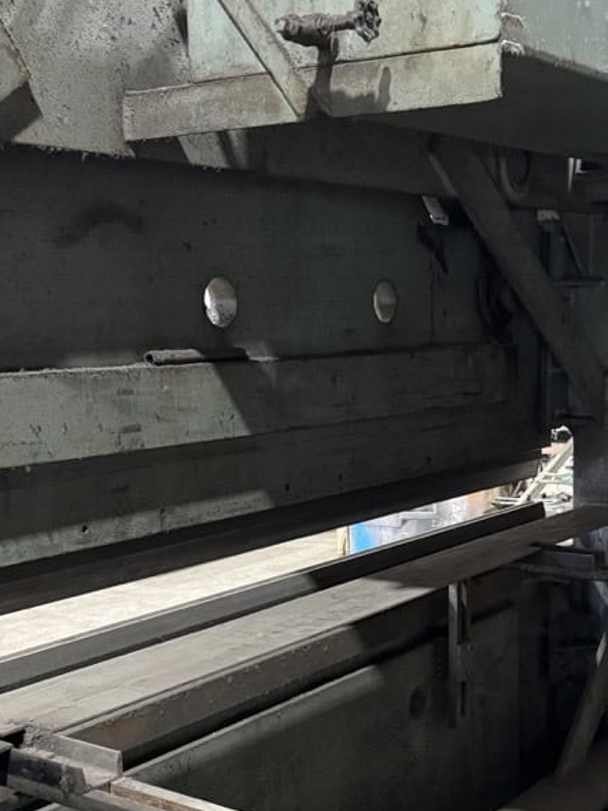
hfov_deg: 28.0
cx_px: 366
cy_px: 543
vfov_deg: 36.4
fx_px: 1218
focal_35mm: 52
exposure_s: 1/40
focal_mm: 6.8
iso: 640
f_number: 1.8
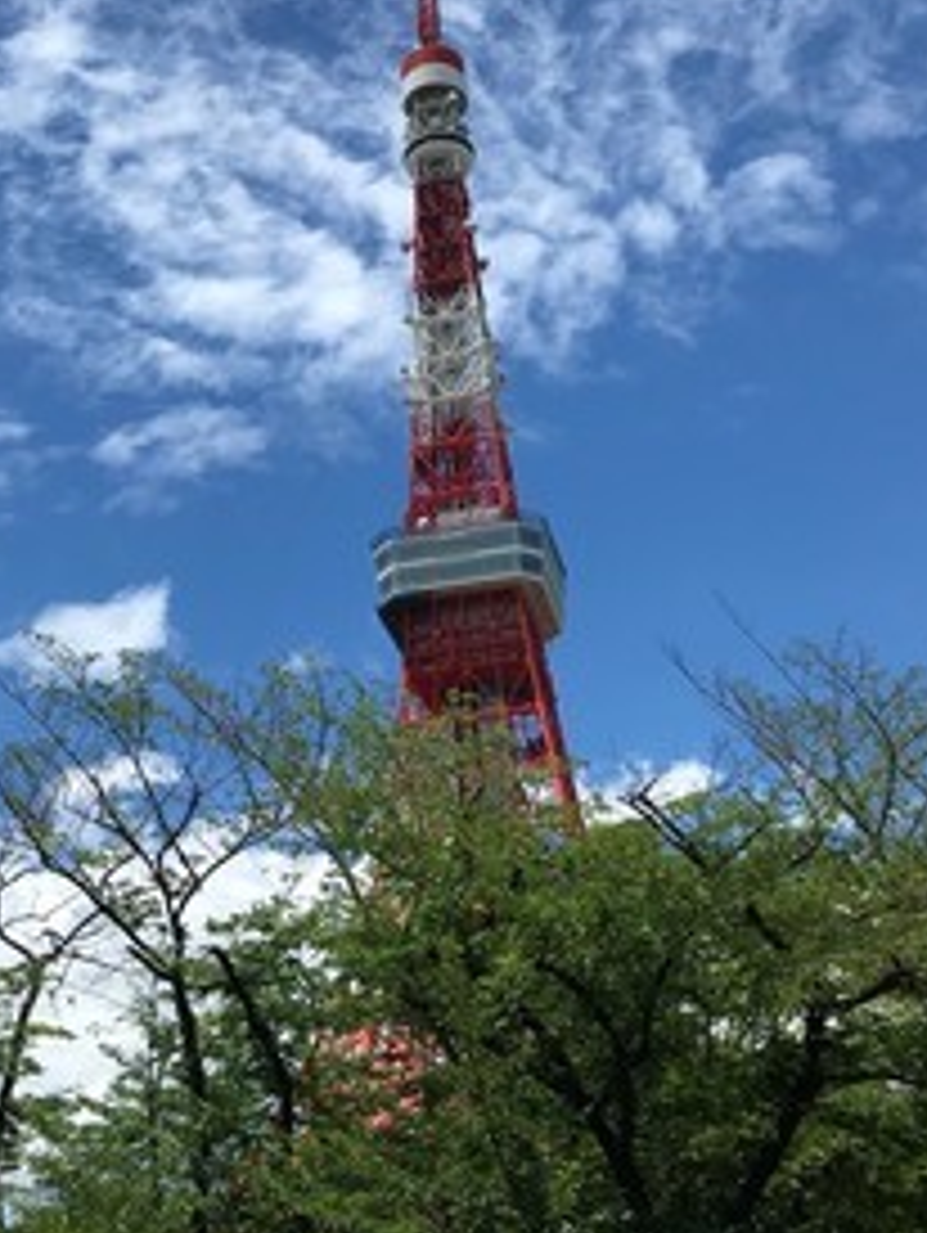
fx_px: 1640
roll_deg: +0.6
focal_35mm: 46
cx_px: 342
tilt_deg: +31.6
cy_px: 450
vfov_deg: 40.9
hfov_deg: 31.4
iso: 20
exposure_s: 1/3300
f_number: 1.8
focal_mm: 3.99
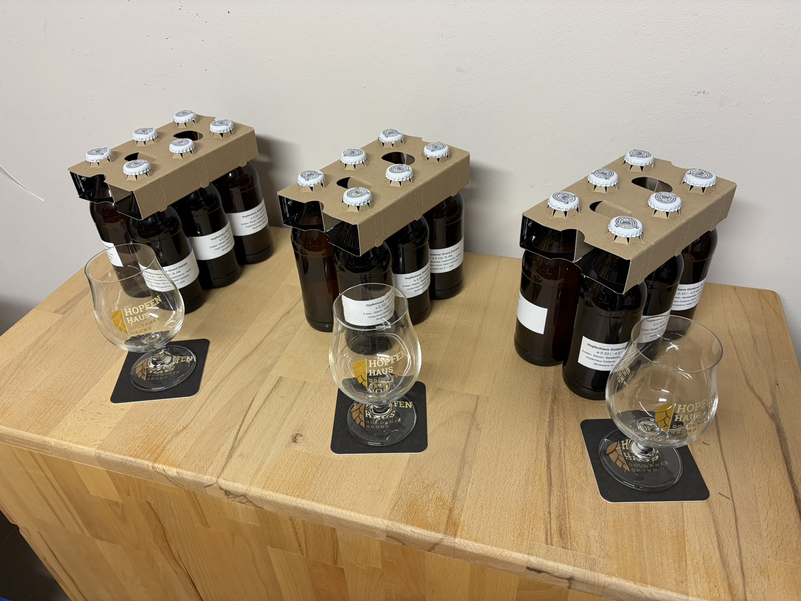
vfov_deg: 53.1
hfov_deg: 67.3
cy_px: 300
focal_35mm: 26
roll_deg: +3.2
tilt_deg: -38.7
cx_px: 400
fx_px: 602
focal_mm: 5.96
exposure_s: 1/50
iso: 125
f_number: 1.6
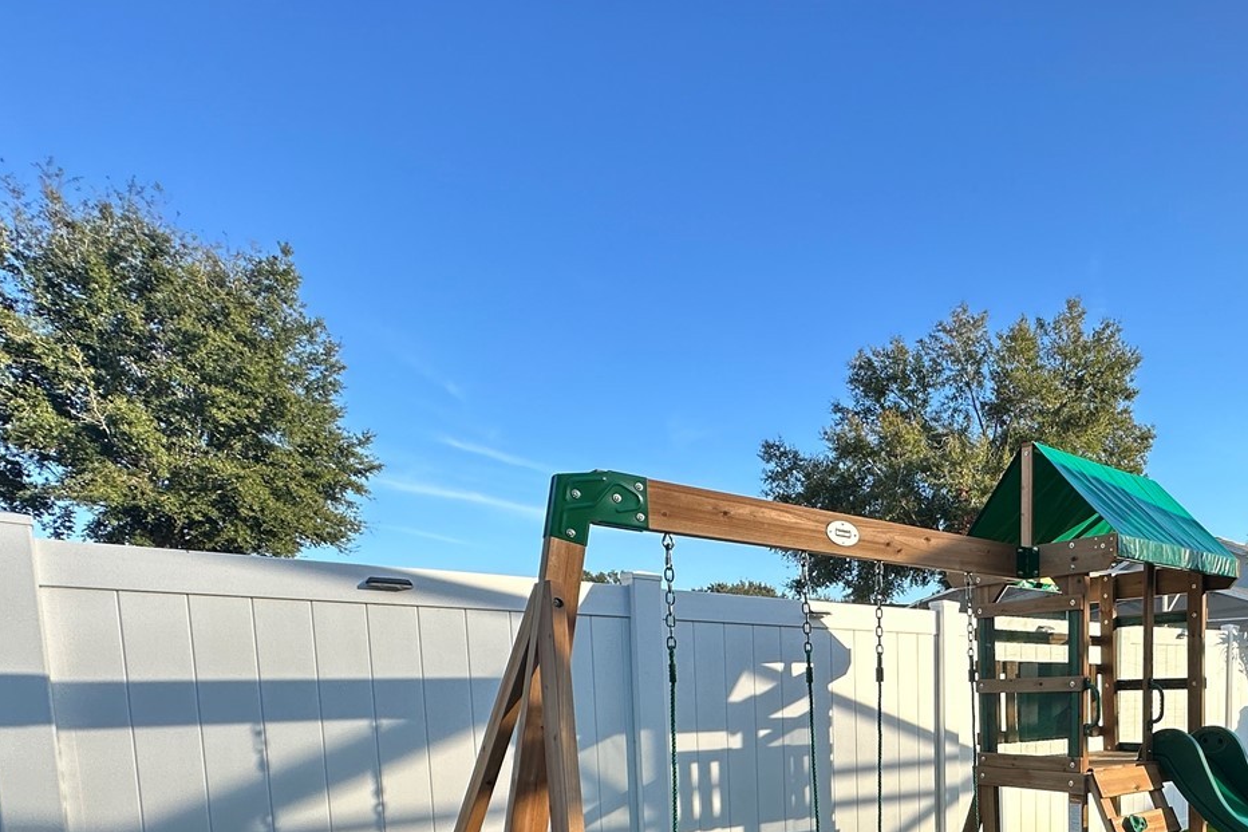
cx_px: 1044
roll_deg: +0.4
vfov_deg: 45.4
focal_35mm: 25
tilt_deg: -6.1
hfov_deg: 63.5
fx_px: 866
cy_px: 780
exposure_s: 1/707
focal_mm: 2.22
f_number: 2.2
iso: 40
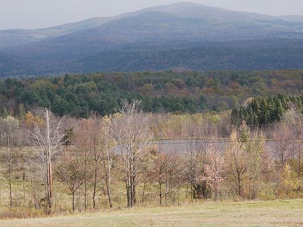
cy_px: 106
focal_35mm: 112
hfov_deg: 17.6
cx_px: 161
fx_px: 980
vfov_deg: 13.2
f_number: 5.6
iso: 100
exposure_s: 1/320
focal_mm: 49
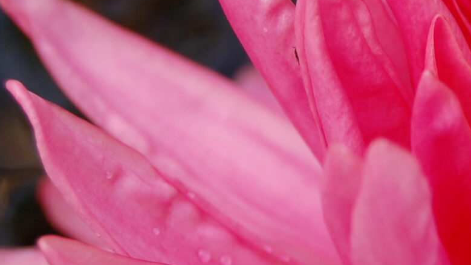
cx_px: 624
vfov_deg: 4.3
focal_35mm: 284
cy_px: 186
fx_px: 3543
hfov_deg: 7.5
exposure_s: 1/200
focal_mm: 55
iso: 200
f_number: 7.1
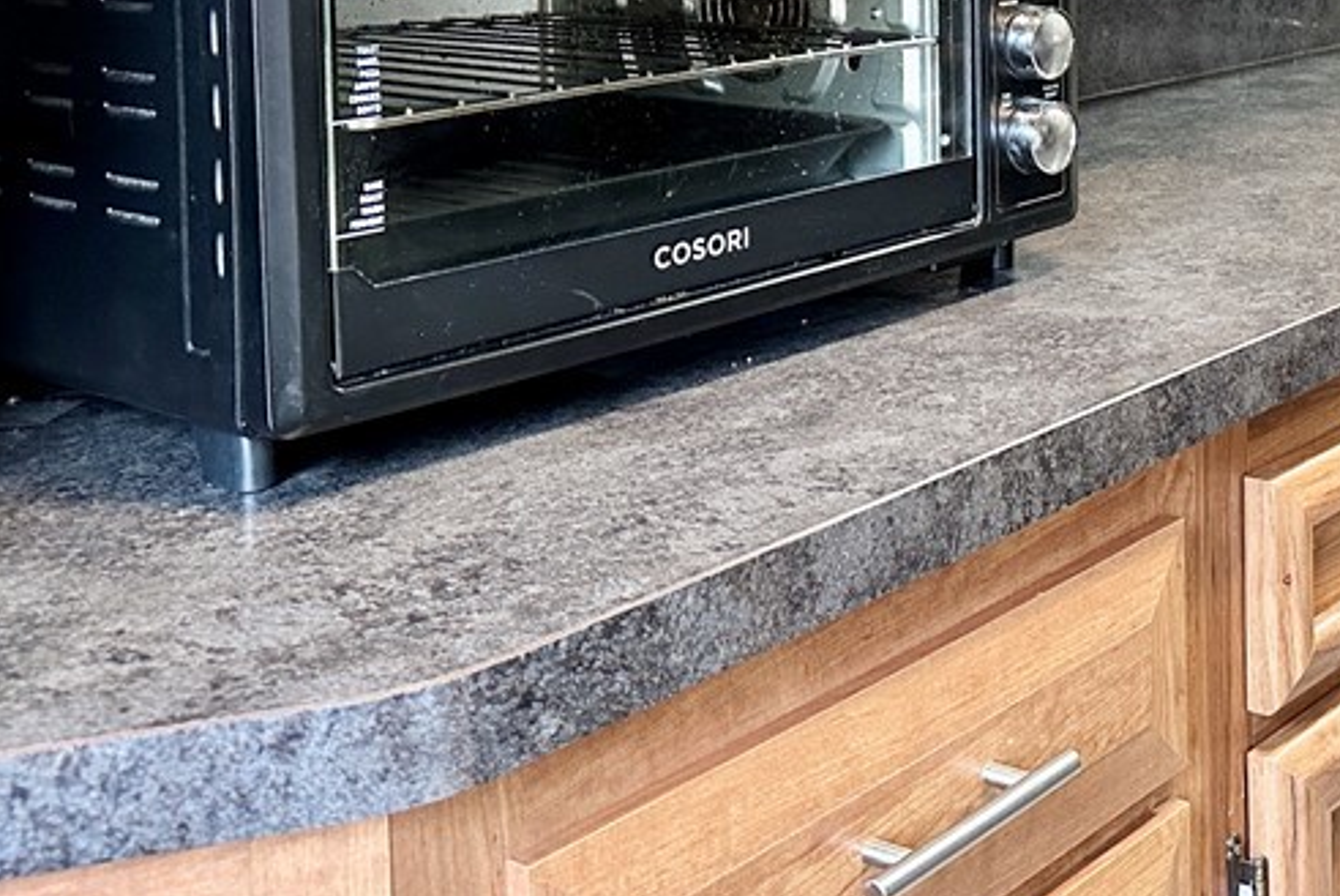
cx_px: 1283
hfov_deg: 35.2
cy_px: -78
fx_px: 1937
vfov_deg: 24.4
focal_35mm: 52
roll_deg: +2.6
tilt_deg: -3.5
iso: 320
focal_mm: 6.86
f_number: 1.78
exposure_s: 1/60
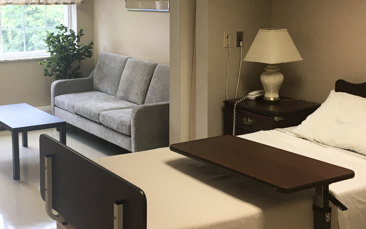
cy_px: 75
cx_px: 100
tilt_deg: -8.3
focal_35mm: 53
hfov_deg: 37.4
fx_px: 529
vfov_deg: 24.3
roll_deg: +1.0
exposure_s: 1/30
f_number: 2.2
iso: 25
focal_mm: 4.15
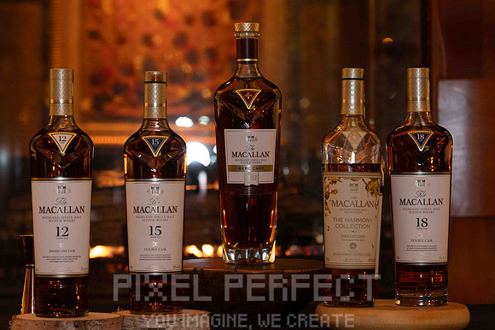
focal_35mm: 106
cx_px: 251
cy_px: 145
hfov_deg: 19.3
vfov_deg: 12.9
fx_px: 1459
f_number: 6.3
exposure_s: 1/60
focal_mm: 90
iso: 5600
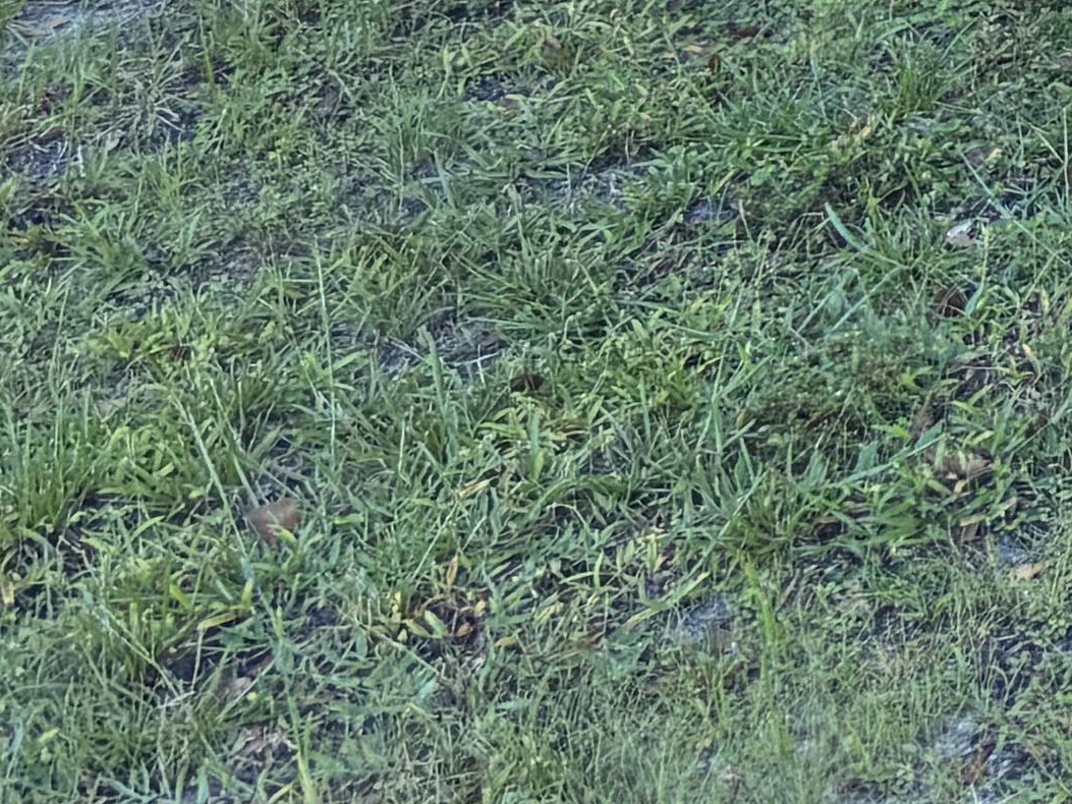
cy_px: -849
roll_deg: +2.2
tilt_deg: -6.1
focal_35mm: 141
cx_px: 2750
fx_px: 4367
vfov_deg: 9.7
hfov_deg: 11.2
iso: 50
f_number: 1.6
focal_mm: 5.96
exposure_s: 1/354
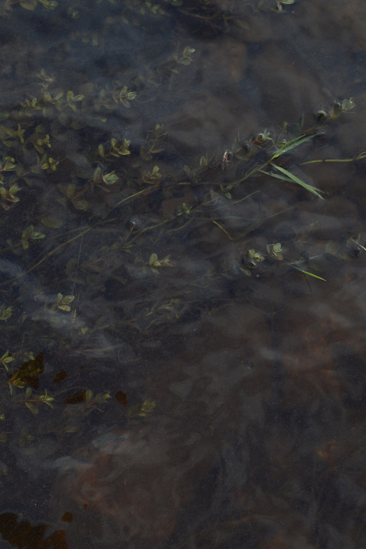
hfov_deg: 11.0
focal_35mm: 125
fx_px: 1902
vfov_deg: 16.4
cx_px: 78
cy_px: 275
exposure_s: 1/320
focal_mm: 55
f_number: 5.6
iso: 200
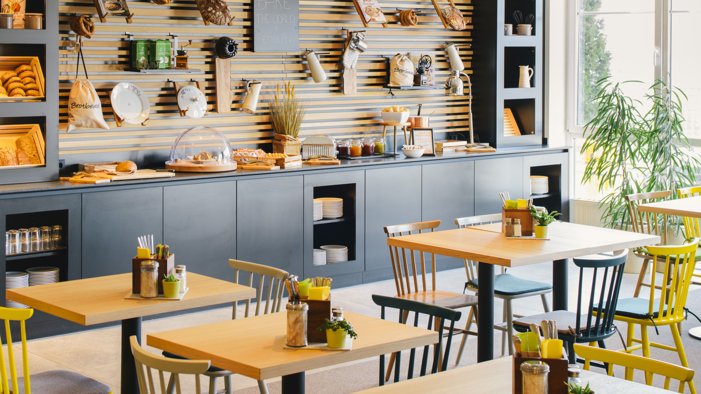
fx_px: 1208
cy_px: 189
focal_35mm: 65
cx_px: 265
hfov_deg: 32.2
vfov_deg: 18.5
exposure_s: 1/3
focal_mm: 45
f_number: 8
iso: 200
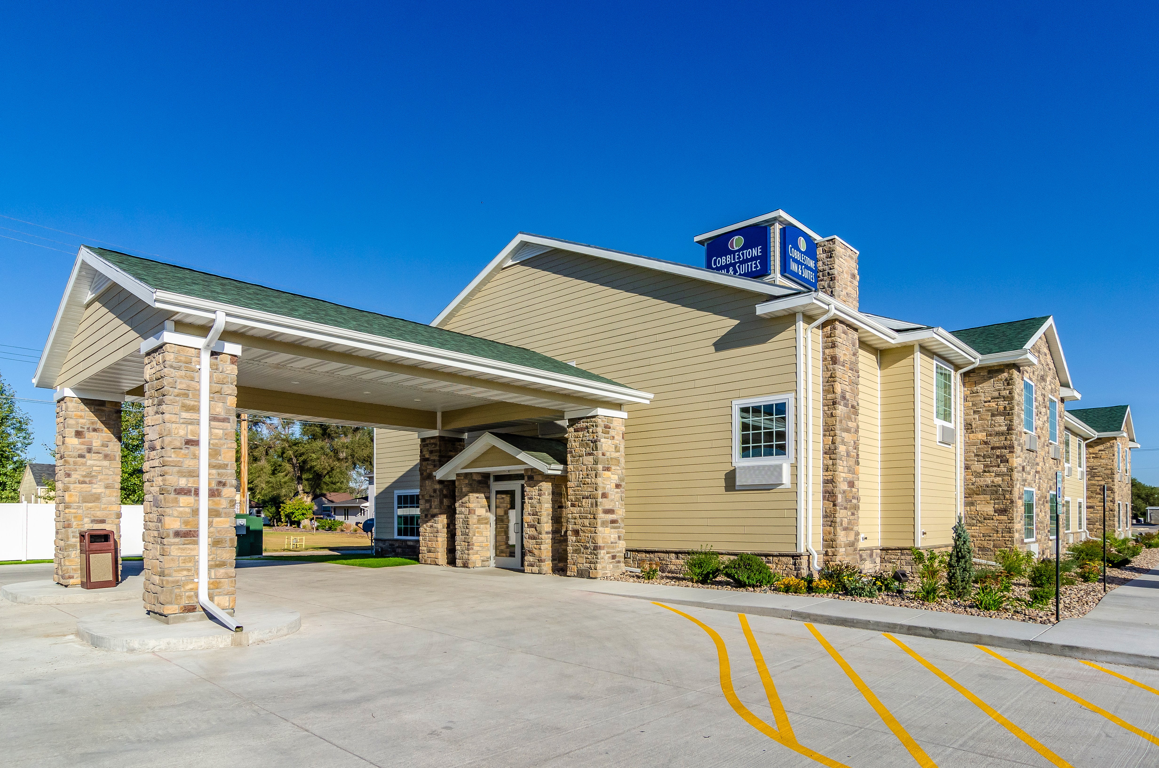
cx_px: 580
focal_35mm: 20
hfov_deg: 85.5
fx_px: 626
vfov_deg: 63.0
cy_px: 384
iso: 400
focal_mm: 13
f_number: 8
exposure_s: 1/1250
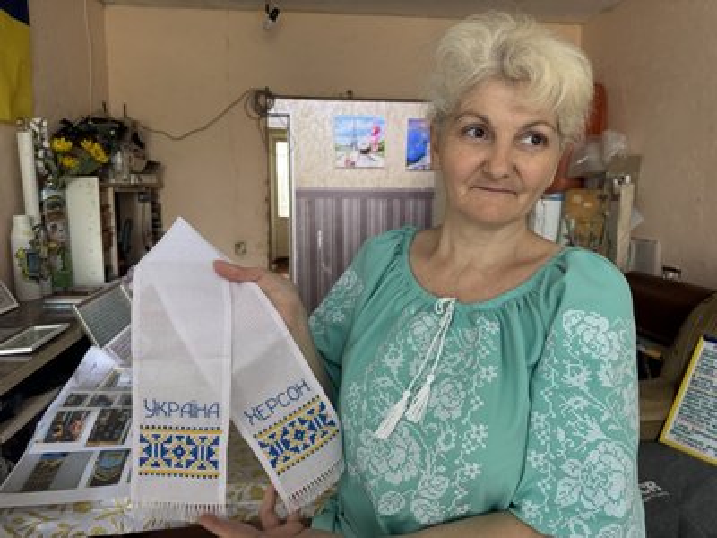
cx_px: 358
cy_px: 269
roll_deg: +0.6
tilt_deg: -8.3
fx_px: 497
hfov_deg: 71.6
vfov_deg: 56.8
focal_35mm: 24
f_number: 1.78
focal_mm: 6.76
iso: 320
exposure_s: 1/60
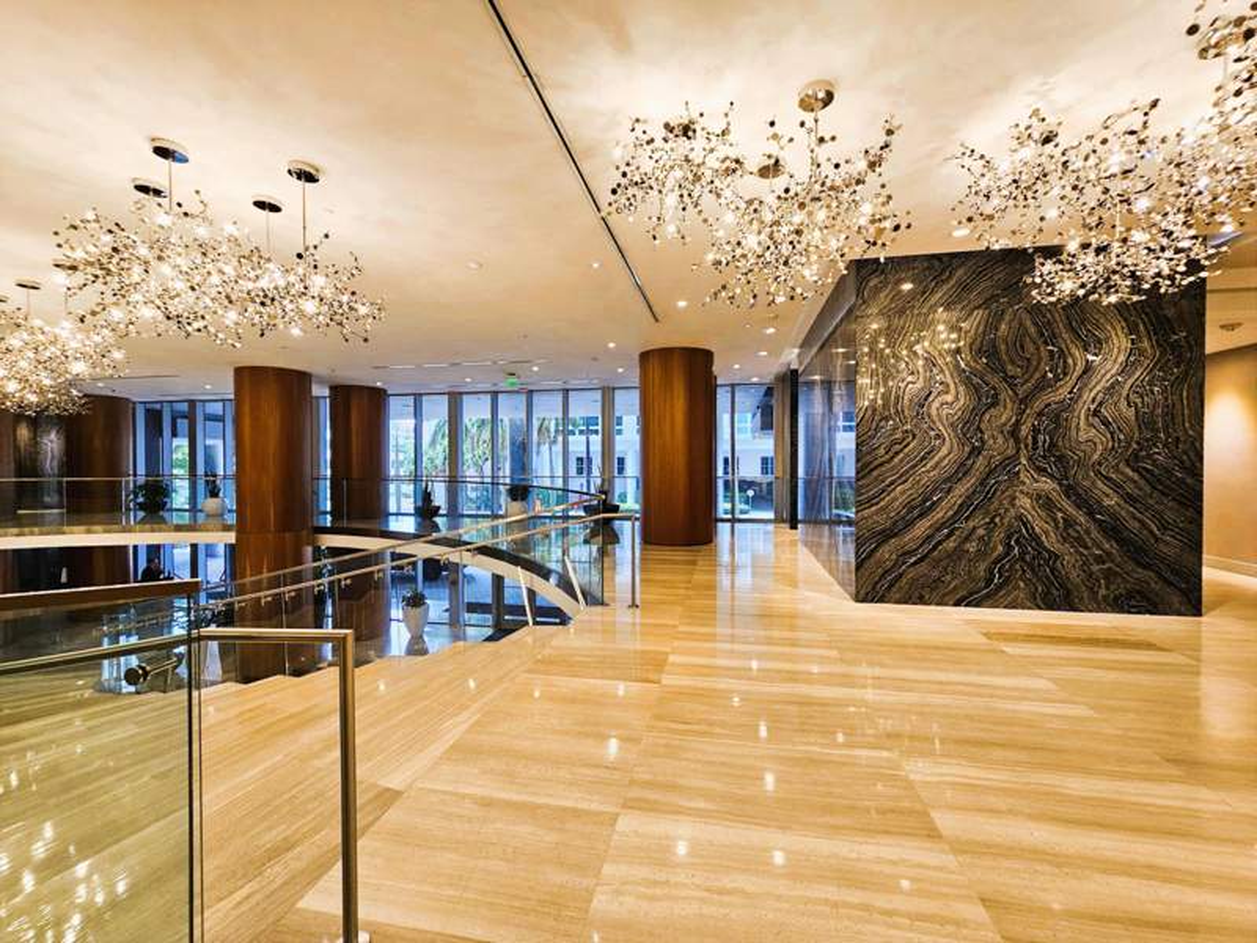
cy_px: 472
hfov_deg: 106.2
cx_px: 628
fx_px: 472
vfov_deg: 89.9
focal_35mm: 13
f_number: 2.2
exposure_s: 1/60
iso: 100
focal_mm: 2.2
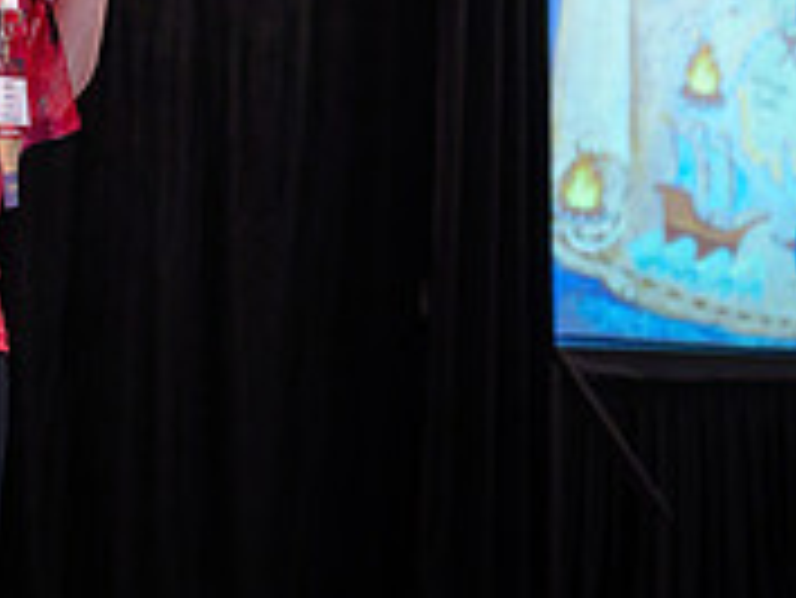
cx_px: 256
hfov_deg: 15.1
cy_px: 20
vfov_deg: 11.3
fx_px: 2991
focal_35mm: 130
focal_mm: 35
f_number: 2.8
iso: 1600
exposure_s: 1/100
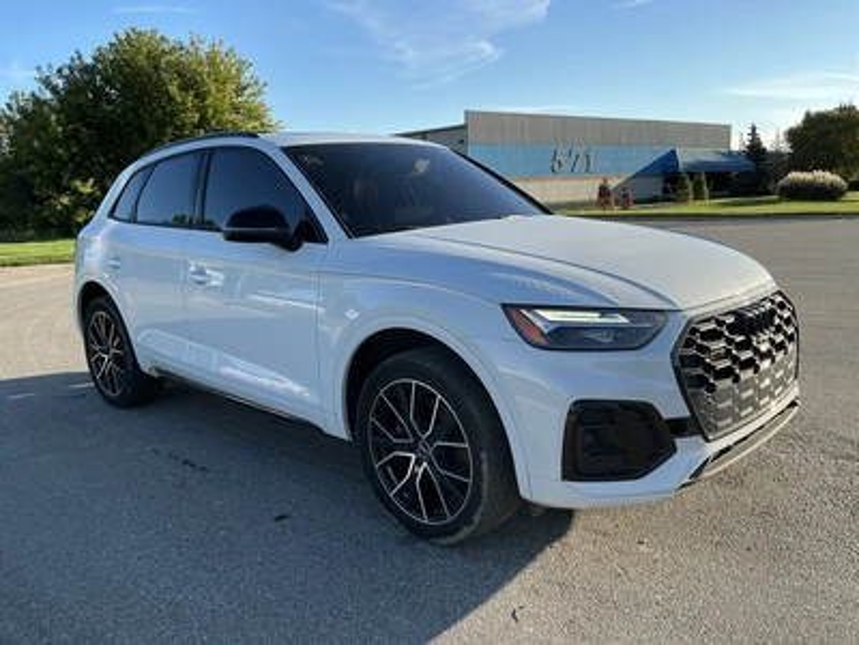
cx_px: 430
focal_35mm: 28
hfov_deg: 63.4
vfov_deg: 49.7
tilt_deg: -8.3
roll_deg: +2.4
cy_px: 322
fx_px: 695
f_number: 1.8
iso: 25
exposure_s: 1/898
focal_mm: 3
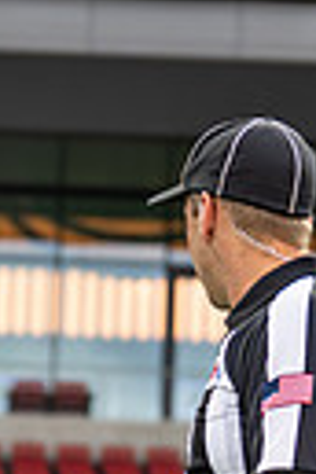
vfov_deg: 5.6
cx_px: -154
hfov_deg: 3.8
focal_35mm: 364
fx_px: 4792
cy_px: 621
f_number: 2.8
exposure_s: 1/500
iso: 500
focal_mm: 70
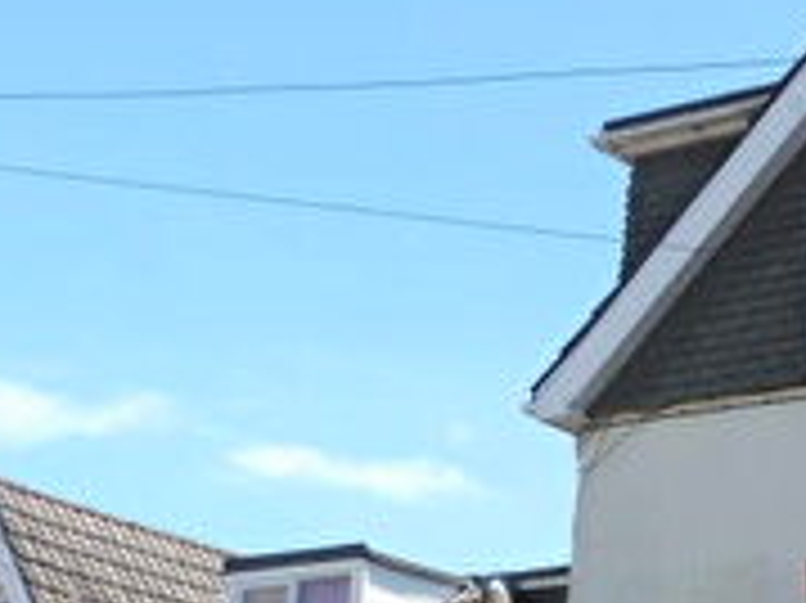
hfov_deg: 18.3
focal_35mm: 94
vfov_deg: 14.9
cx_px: 1247
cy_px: 830
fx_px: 2187
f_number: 4
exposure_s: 1/500
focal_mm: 4.3
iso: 100
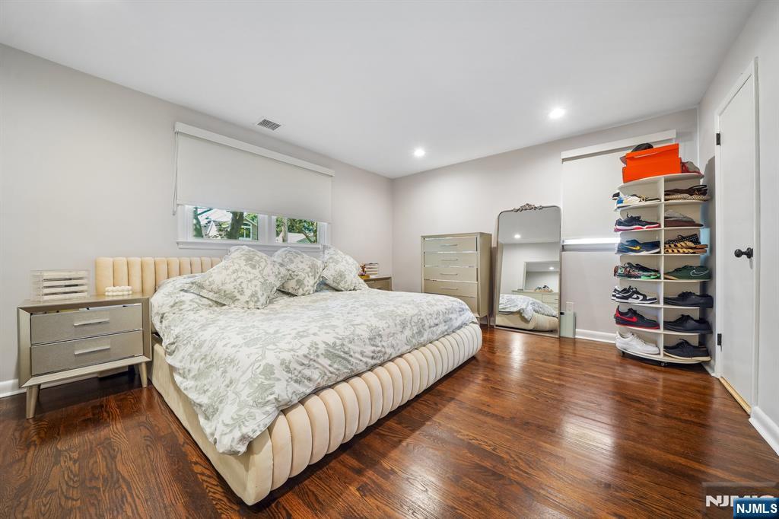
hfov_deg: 112.6
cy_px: 260
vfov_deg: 90.0
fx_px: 260
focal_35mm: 12
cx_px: 390
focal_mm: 12
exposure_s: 1/2.5
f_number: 9
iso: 125
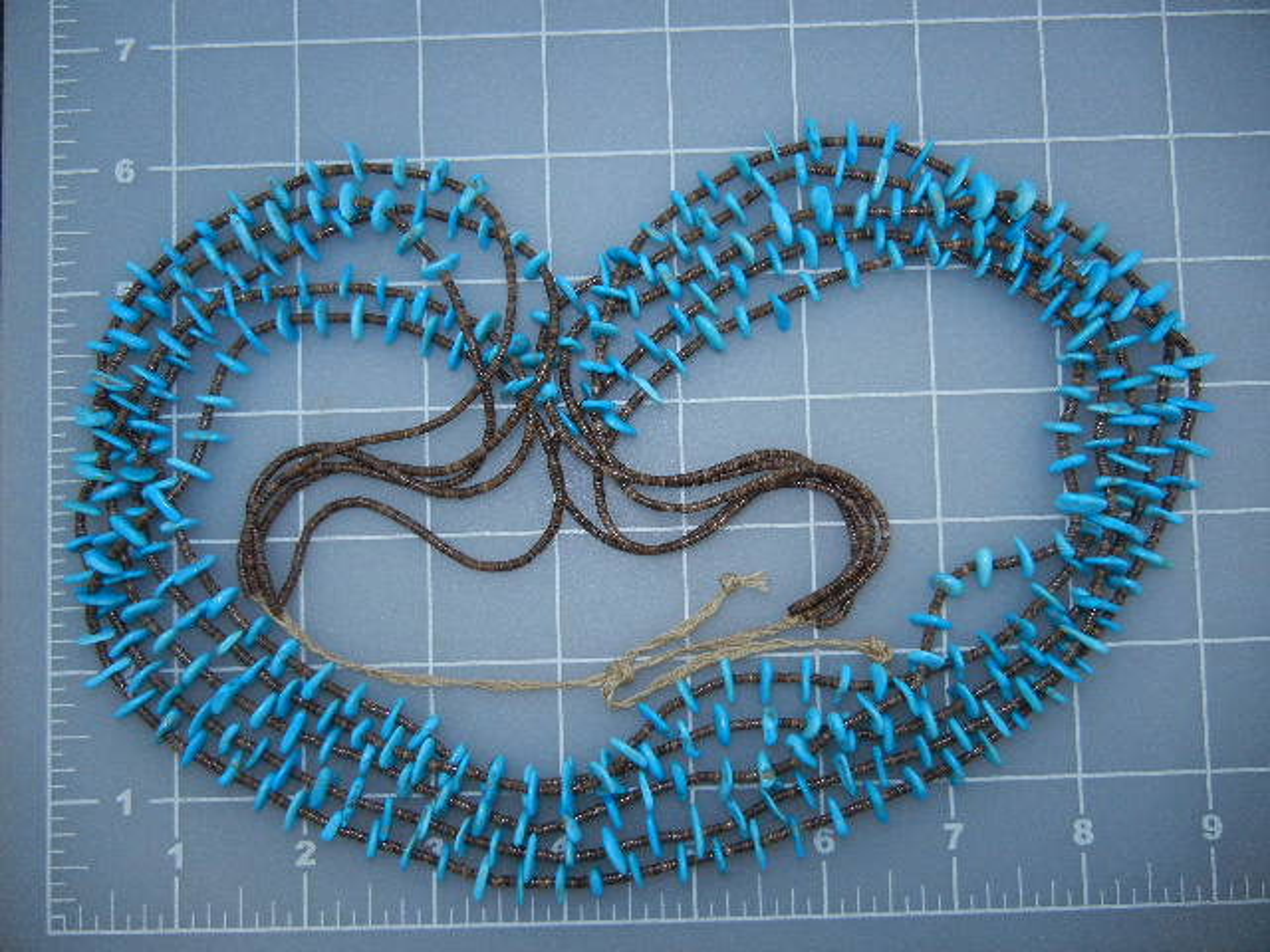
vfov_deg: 46.8
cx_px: 635
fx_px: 1101
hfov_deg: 60.0
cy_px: 476
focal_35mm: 30
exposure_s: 1/30
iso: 293
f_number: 3.5
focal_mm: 5.4
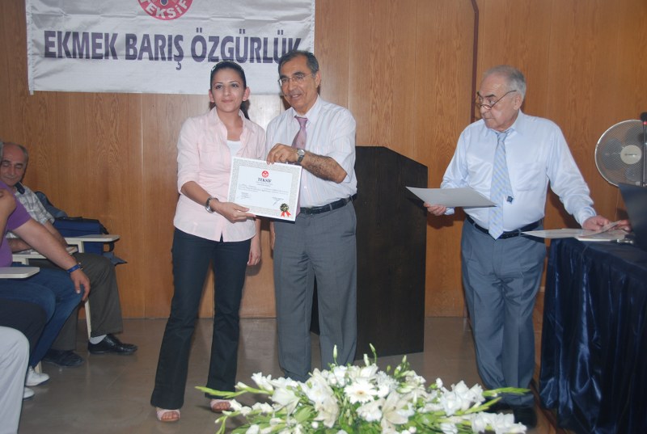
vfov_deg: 31.0
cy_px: 217
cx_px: 324
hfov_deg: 44.9
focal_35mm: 44
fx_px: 783
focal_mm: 29
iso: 200
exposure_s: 1/60
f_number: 4.2
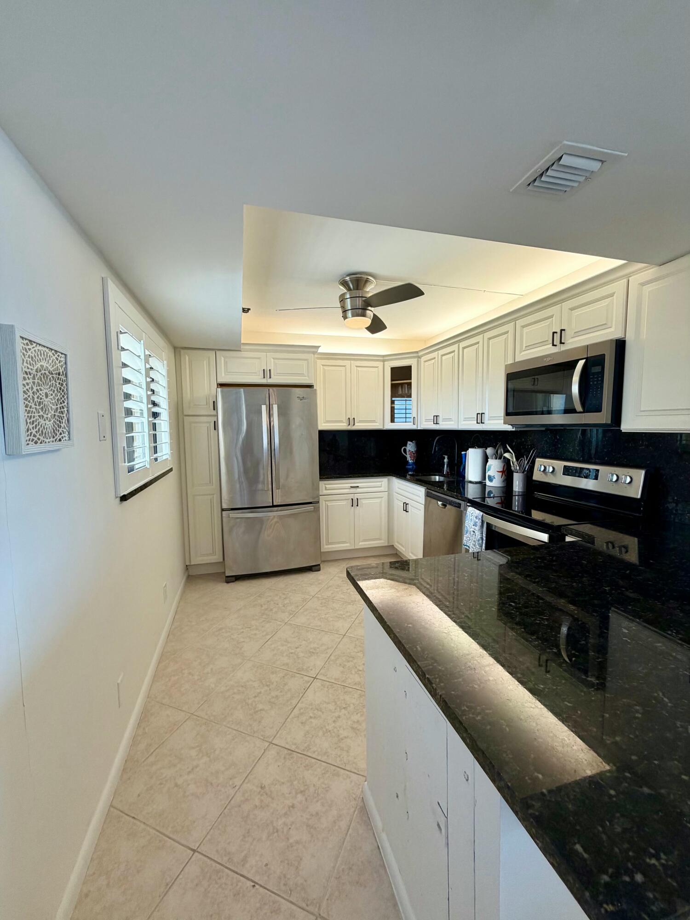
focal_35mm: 14
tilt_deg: -5.3
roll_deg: +1.0
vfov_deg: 102.1
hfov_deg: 85.7
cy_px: 460
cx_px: 345
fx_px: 372
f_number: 2.2
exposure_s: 1/120
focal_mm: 2.22
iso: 64
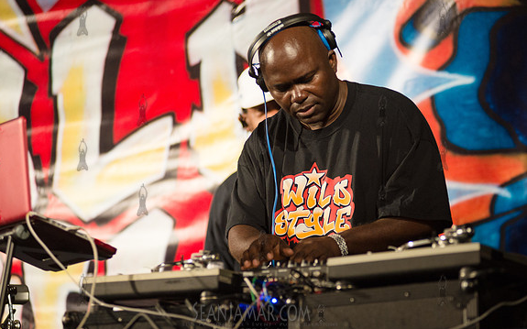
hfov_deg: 12.5
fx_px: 2398
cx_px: 294
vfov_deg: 7.8
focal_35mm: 167
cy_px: 173
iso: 1600
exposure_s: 1/1000
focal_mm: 145
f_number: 2.8
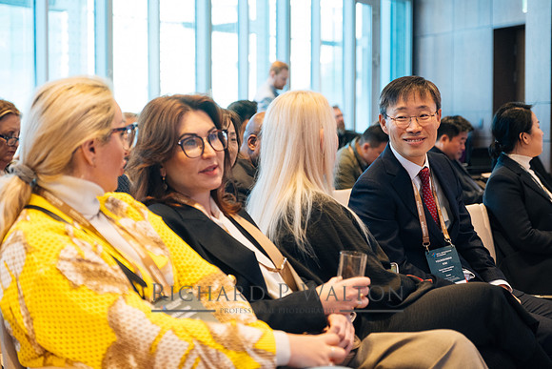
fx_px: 1273
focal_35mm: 83
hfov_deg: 24.5
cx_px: 276
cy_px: 184
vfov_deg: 16.5
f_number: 3.2
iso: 1600
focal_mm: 55
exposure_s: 1/250
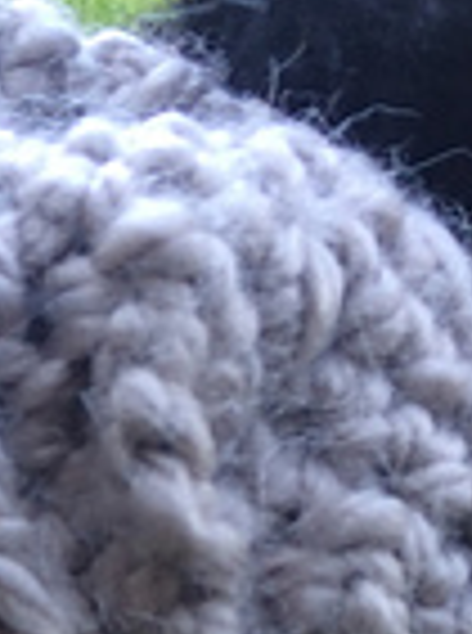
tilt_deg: -27.5
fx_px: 2411
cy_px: 1142
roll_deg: +0.6
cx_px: -310
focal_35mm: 132
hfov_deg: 10.6
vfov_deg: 13.4
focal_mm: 4.15
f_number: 2.2
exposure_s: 1/60
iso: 32
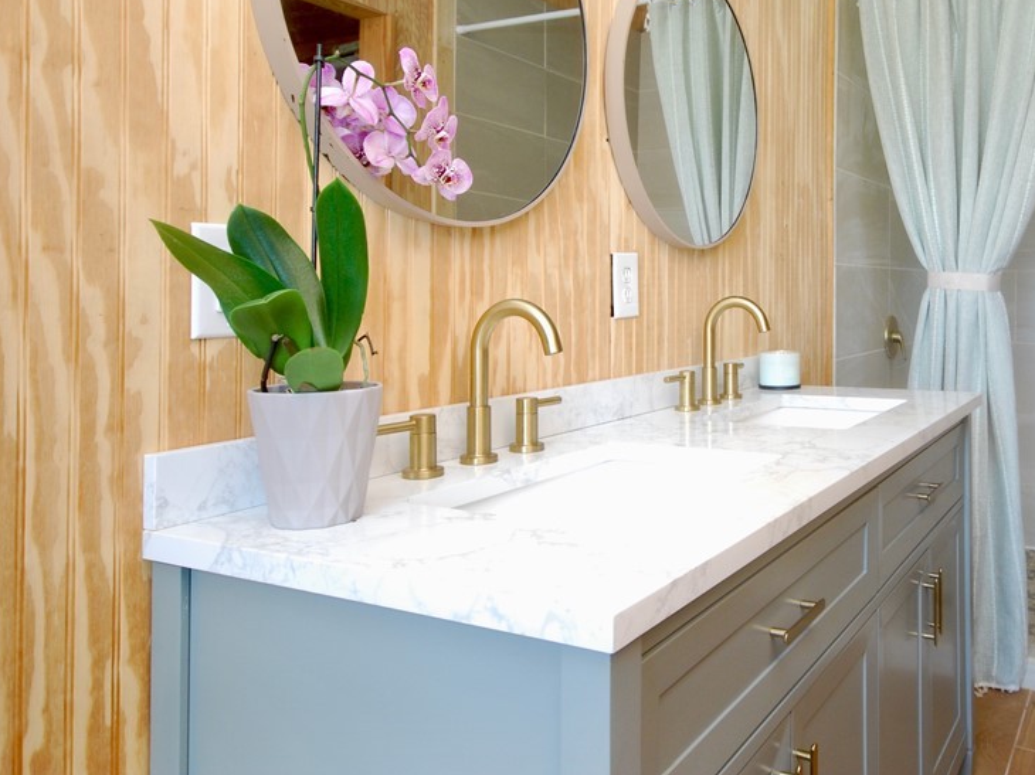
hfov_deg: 57.7
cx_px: 742
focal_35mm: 30
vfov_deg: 46.2
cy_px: 271
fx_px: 897
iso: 400
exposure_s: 1/20
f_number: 4.8
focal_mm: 14
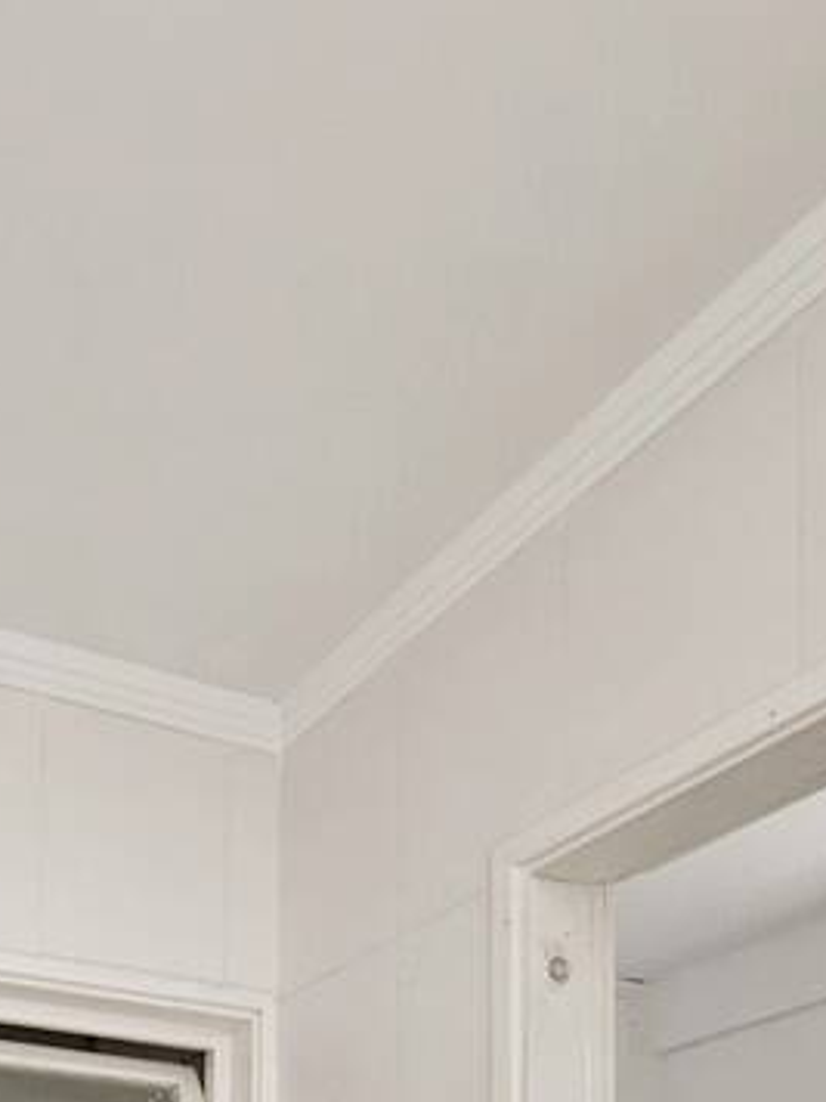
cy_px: 1395
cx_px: 99
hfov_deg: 34.9
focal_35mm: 39
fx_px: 1241
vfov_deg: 35.1
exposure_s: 1/60
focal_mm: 1.7
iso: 125
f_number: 2.2
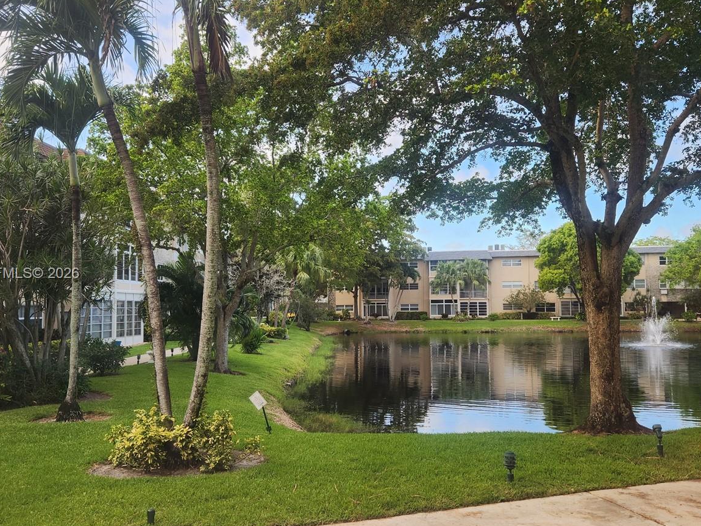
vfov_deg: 44.2
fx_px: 648
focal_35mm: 32
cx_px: 377
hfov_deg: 56.7
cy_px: 274
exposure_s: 1/180
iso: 40
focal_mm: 5.4
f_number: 1.8
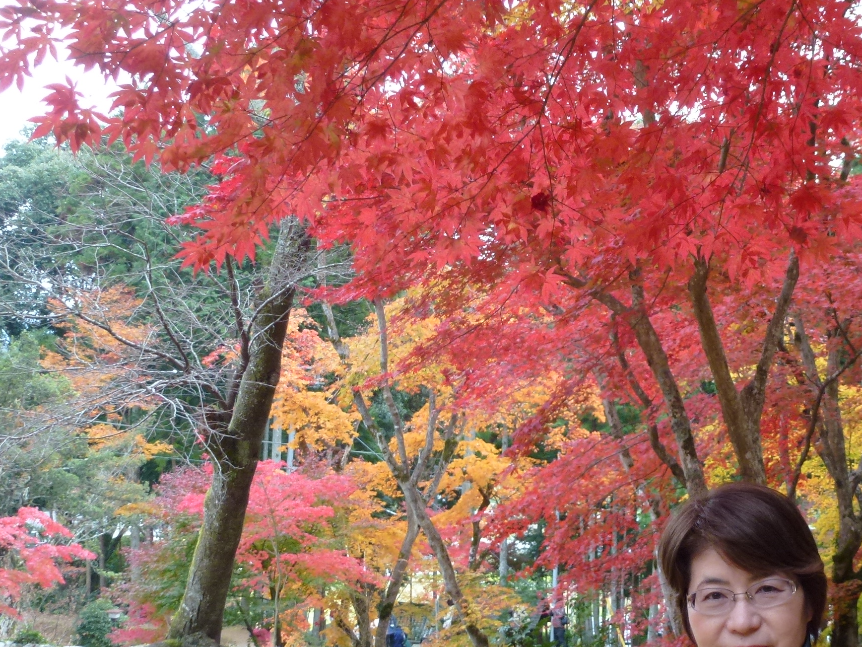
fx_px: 1395
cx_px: 578
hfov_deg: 34.0
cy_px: 443
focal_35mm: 56
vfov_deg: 25.9
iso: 200
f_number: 3.8
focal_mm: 6.8
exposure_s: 1/80
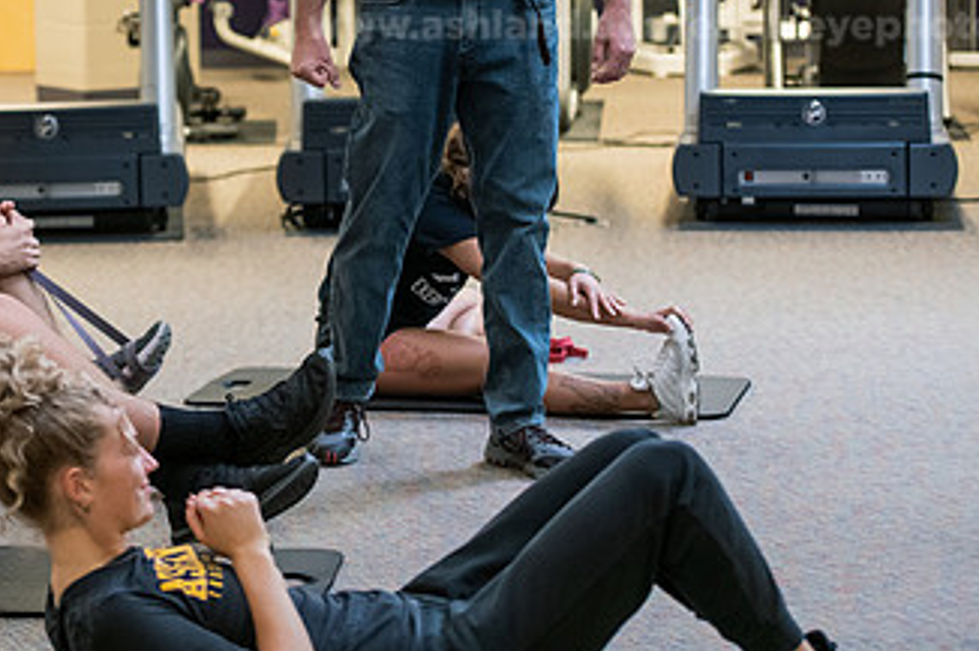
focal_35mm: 128
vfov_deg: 10.6
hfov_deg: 15.9
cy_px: 72
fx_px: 3479
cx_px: 195
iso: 1600
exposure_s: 1/200
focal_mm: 70
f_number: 3.2
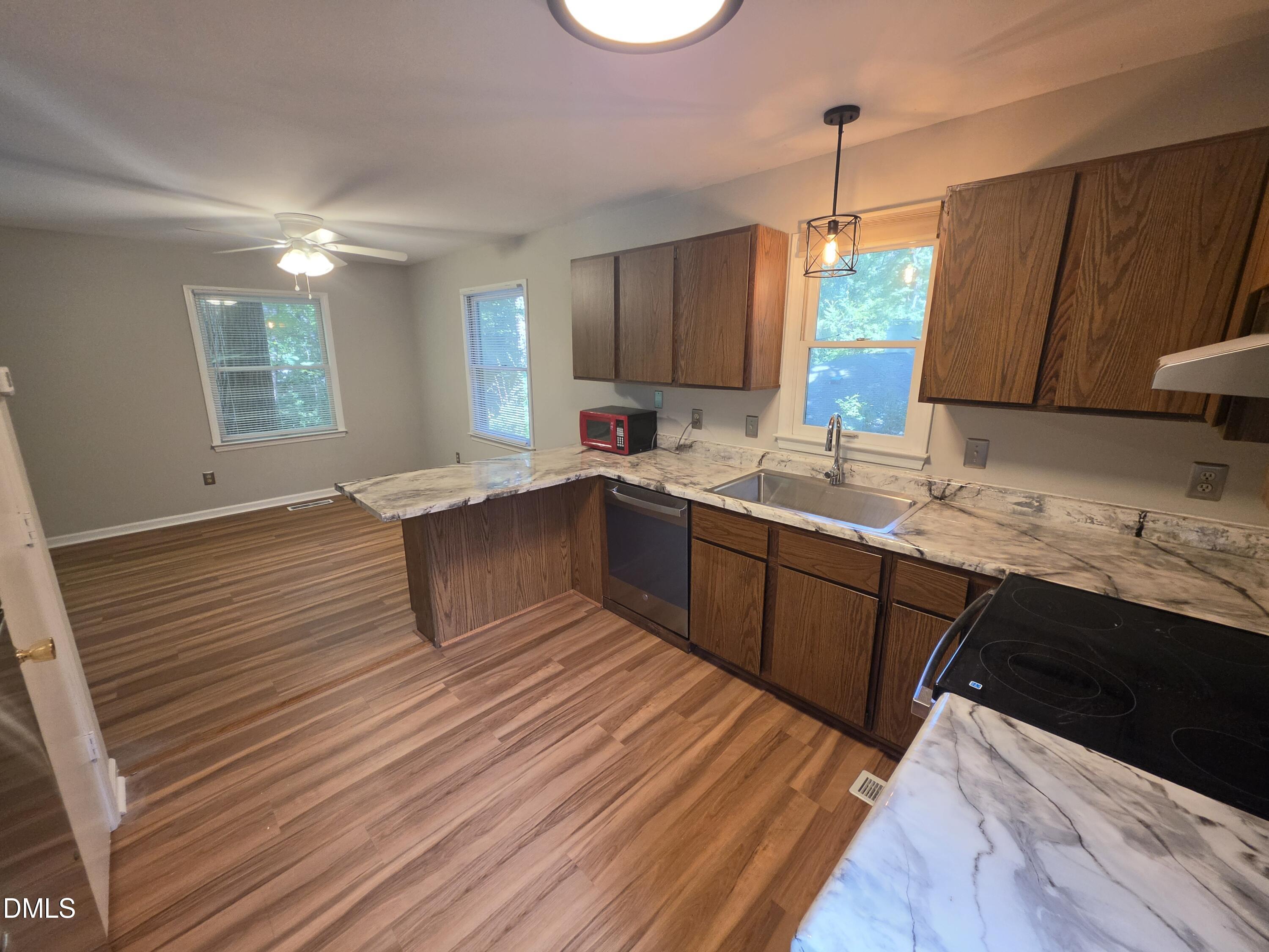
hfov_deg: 106.2
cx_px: 634
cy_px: 476
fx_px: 477
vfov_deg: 89.9
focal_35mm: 13
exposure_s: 1/120
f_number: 1.9
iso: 200
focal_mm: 2.2
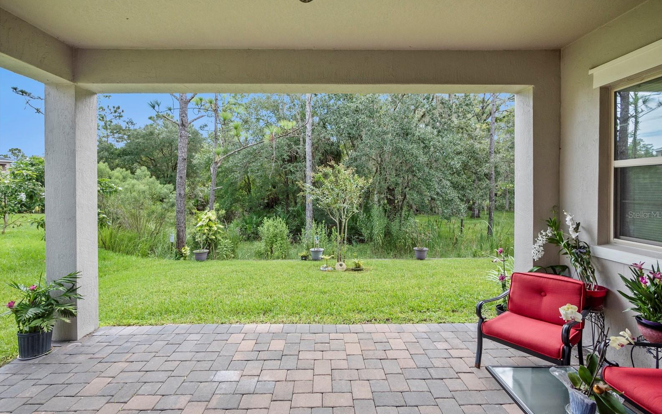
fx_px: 271
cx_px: 333
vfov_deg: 74.8
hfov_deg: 101.5
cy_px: 214
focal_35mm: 15
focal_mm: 7
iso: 200
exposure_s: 1/320
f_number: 7.1
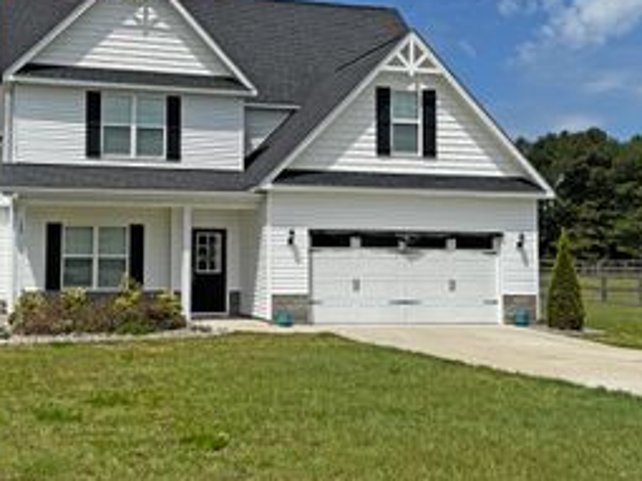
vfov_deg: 30.8
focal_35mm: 47
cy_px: 195
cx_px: 199
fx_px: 871
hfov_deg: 39.8
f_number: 1.78
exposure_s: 1/6410
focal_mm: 6.76
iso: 80
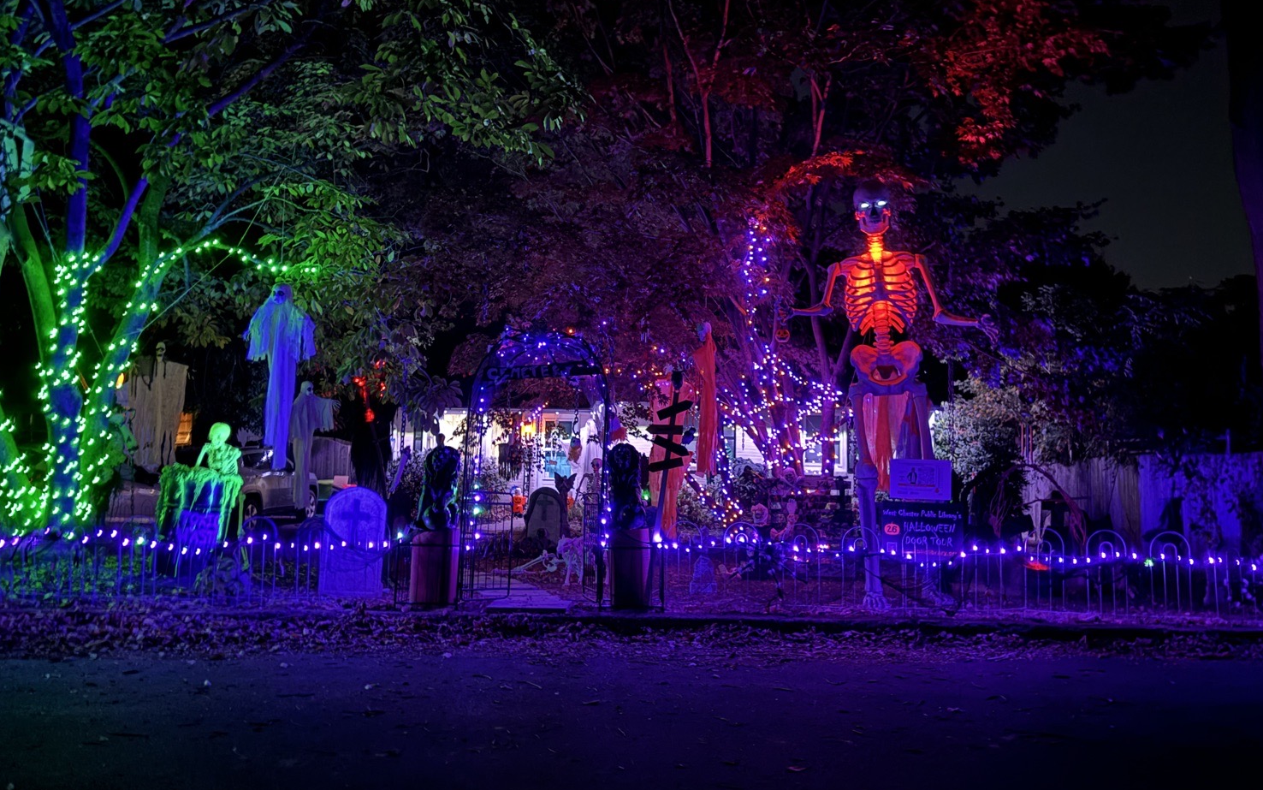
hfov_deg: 66.5
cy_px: 339
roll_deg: -1.2
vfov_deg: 44.4
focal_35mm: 28
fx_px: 964
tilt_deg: +3.6
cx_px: 628
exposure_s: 1/5
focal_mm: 5.96
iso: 1600
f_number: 1.6
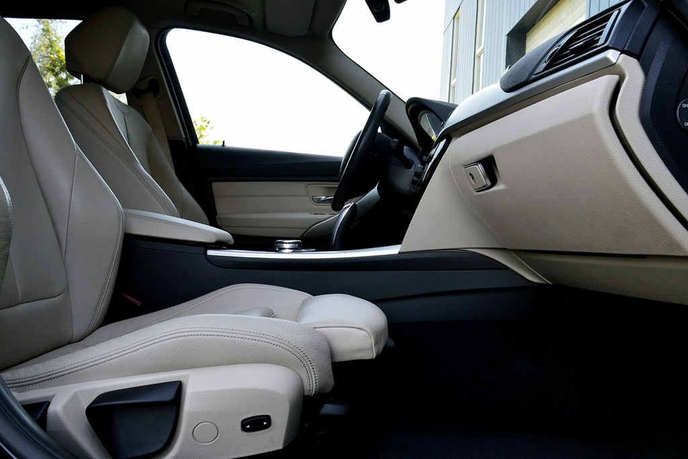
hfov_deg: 61.9
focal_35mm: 30
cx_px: 344
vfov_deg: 43.6
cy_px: 230
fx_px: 573
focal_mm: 20
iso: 400
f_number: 9
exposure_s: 1/100
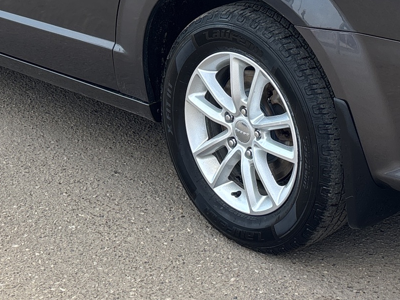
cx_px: 297
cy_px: -78
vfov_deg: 15.2
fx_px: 1075
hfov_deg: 20.9
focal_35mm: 93
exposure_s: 1/903
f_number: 1.6
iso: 50
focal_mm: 5.96
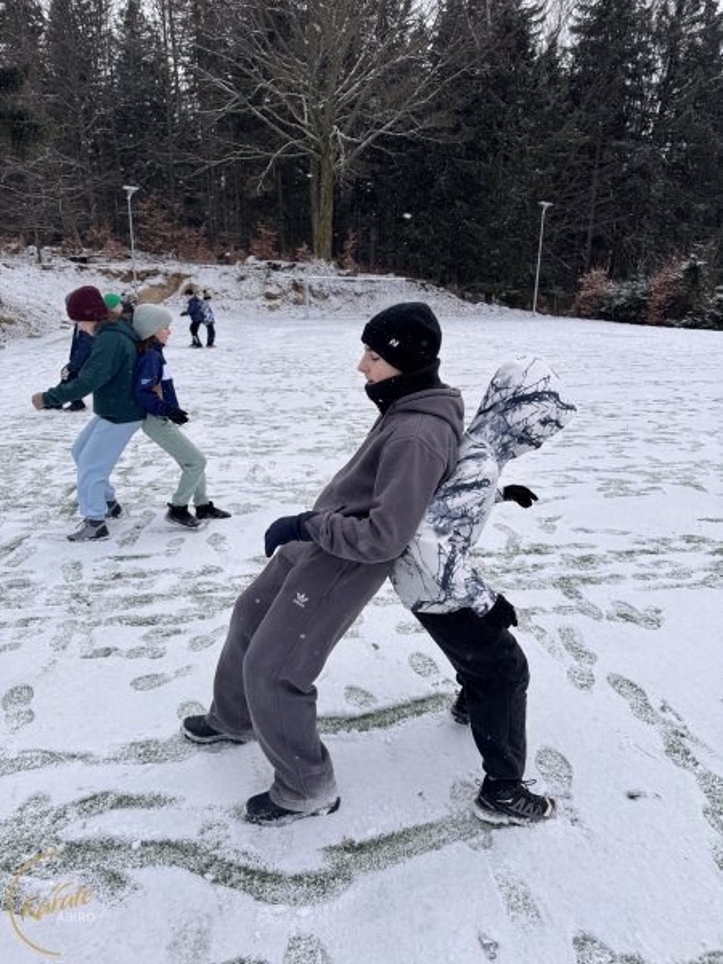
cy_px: 482
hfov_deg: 56.8
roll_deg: -0.7
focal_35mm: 24
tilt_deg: -15.6
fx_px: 668
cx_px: 362
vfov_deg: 71.6
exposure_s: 1/1524
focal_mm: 6.76
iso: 80
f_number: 1.78
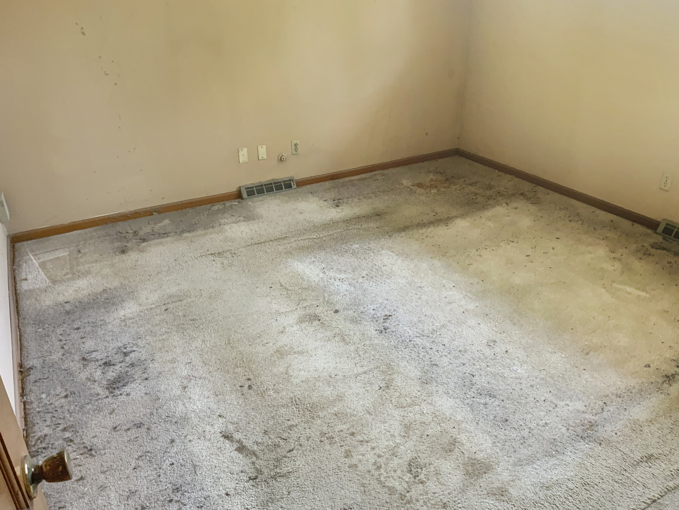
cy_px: 255
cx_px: 340
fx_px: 569
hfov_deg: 61.7
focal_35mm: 29
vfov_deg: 48.2
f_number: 1.8
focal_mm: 3
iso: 100
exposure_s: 1/60
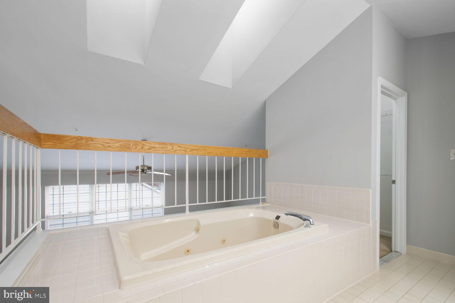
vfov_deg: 77.3
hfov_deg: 100.4
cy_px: 152
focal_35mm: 15
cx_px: 228
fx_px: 190
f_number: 10
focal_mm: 10
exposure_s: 1/5
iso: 250
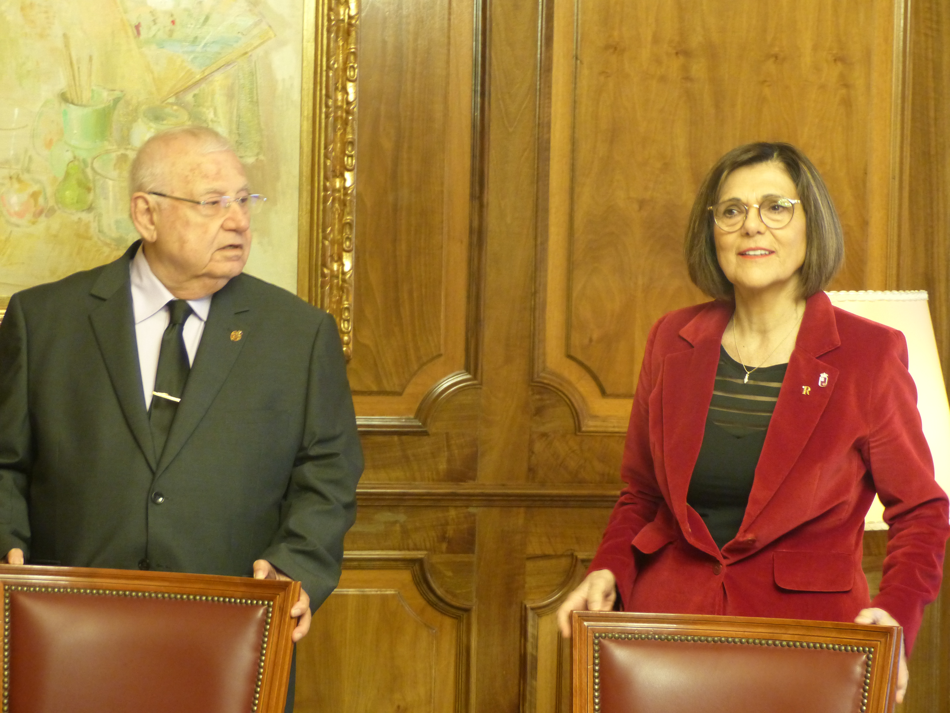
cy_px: 356
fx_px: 2854
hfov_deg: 18.9
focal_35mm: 104
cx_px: 475
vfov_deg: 14.2
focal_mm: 18.7
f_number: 2.8
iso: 400
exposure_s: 1/13
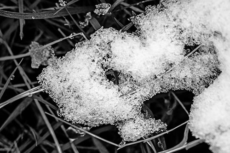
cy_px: 76
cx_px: 115
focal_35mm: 210
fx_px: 1341
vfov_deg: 6.5
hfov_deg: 9.8
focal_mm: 210
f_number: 6.3
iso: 640
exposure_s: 1/1600
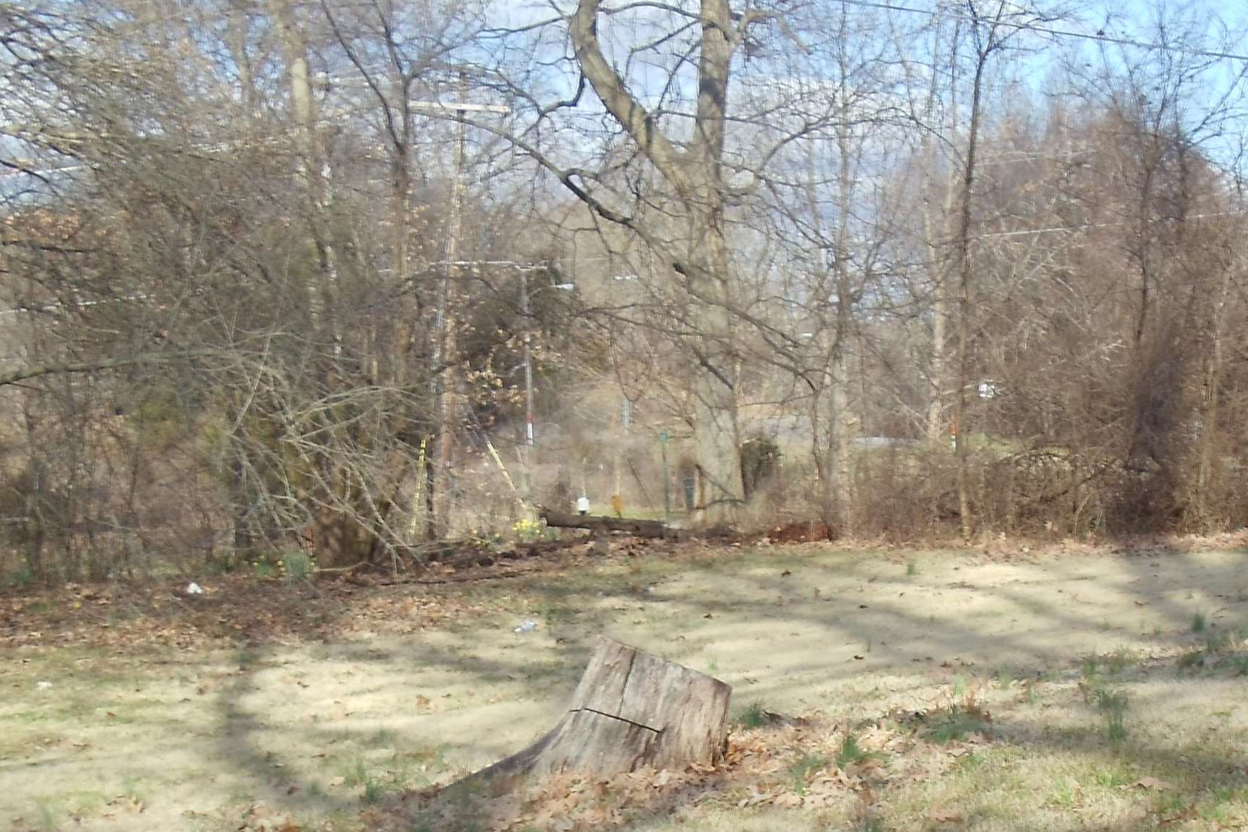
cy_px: 684
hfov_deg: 24.9
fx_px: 2808
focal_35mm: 81
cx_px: 853
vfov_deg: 16.7
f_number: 7.1
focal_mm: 6
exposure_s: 1/125
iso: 80
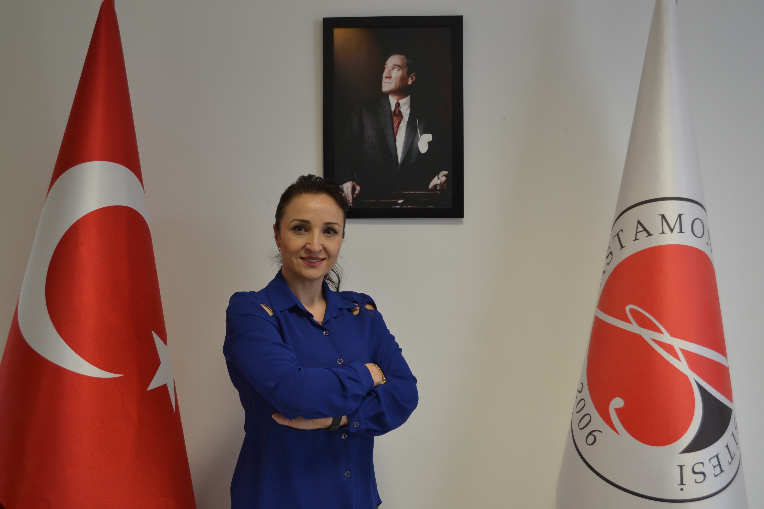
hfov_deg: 53.1
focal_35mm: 36
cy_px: 254
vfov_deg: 36.9
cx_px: 382
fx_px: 764
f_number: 4
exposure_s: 1/30
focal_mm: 24
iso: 280
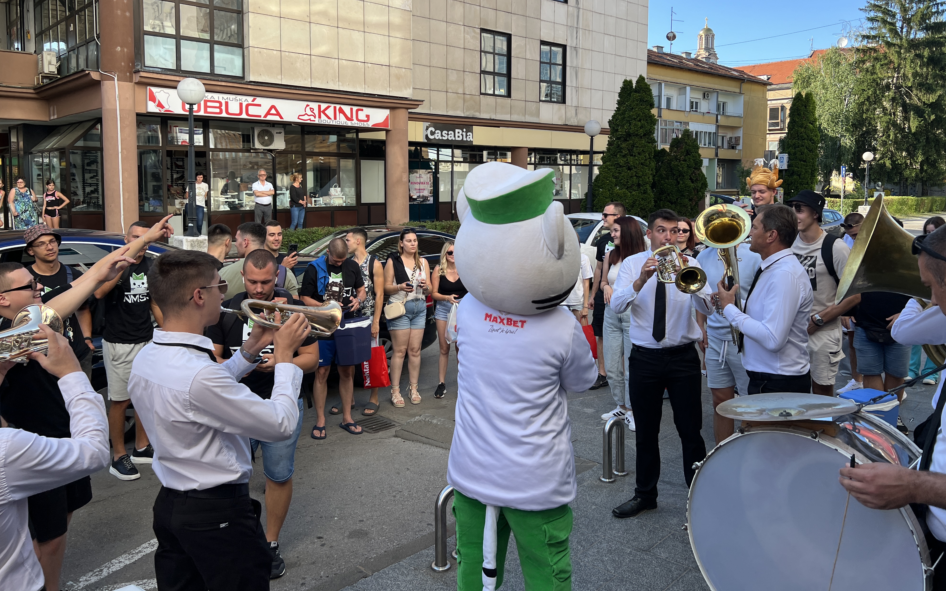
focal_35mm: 28
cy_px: 233
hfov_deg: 66.5
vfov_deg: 44.3
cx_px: 474
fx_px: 722
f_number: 1.5
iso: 50
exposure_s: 1/743
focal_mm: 5.7
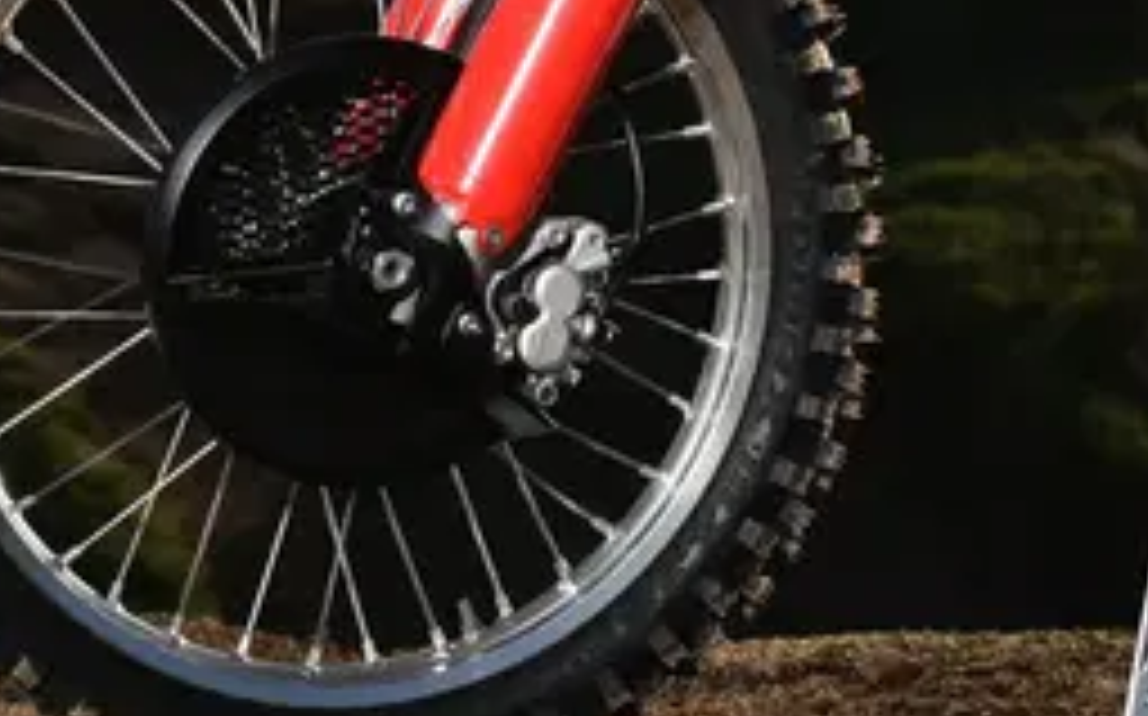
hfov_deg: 4.5
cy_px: -293
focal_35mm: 470
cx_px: 1153
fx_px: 14695
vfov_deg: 2.8
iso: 64
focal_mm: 98
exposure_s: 1/250
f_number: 10
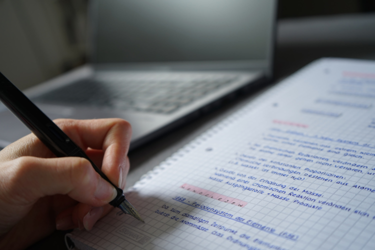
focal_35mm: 39
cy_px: 125
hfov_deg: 49.6
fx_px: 406
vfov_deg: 34.2
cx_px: 188
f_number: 4
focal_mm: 39
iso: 100
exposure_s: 1/30
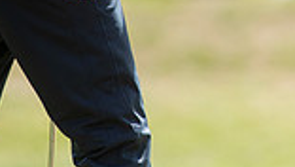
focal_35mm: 1165
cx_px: 399
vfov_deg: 1.0
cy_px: -189
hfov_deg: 1.9
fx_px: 9119
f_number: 4
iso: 400
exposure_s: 1/2500
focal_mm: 300
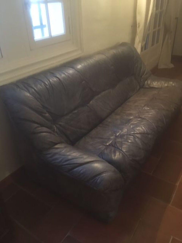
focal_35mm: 29
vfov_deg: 61.7
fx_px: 203
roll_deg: +2.3
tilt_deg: -33.7
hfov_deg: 48.2
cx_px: 91
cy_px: 122
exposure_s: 1/17
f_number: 2.2
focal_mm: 4.15
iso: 320
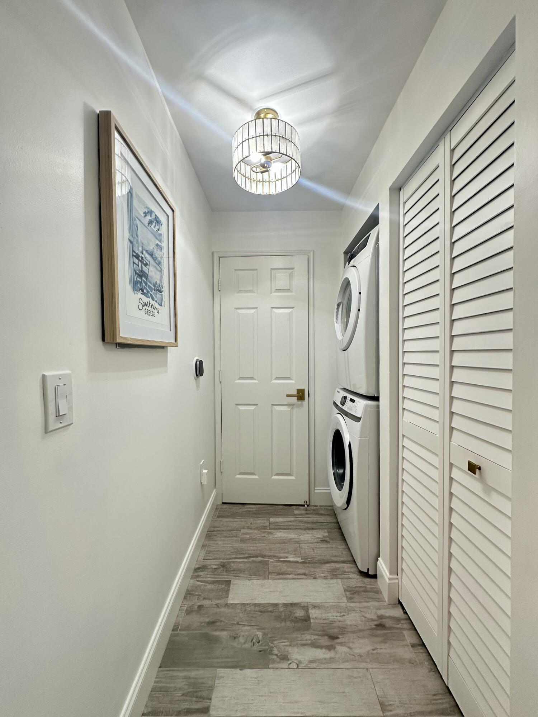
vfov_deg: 102.1
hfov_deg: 85.7
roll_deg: +0.2
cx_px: 269
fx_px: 290
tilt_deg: -0.5
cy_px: 358
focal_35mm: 14
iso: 200
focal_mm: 2.22
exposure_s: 1/60
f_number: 2.2
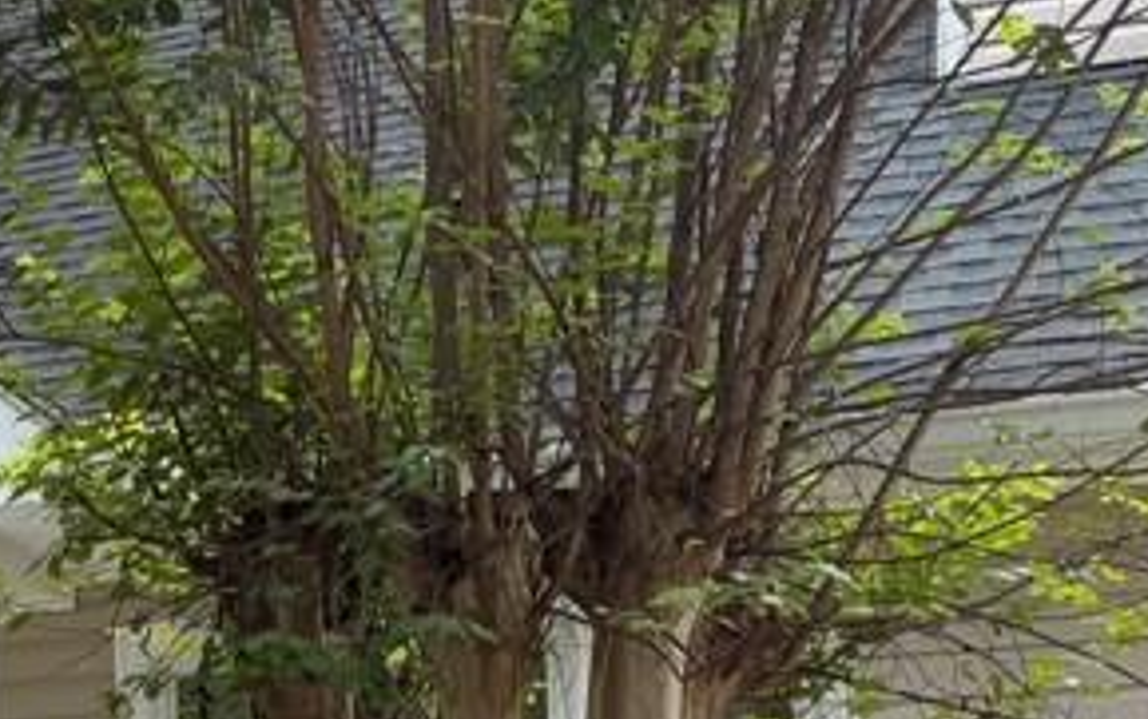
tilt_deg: +4.7
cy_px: 878
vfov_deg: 14.1
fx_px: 2817
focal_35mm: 90
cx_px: -461
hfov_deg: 20.4
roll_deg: +0.4
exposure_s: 1/399
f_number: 1.78
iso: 80
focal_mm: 6.76
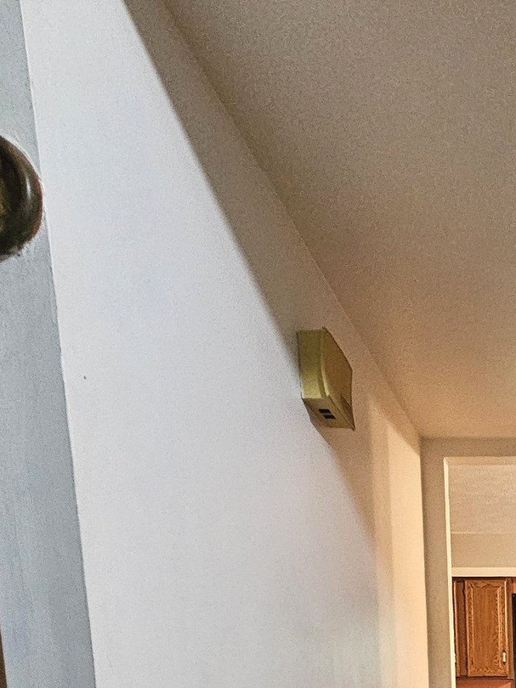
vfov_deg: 36.6
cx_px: 581
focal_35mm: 37
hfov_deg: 33.3
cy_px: 853
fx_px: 736
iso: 640
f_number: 2.2
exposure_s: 1/30
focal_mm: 2.2
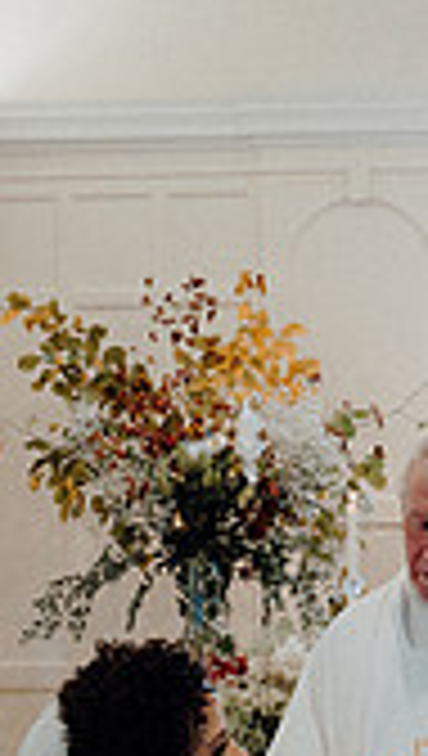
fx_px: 2251
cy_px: 862
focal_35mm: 112
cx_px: 473
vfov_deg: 18.3
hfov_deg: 10.7
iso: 1600
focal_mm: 31
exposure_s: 1/160
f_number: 3.5
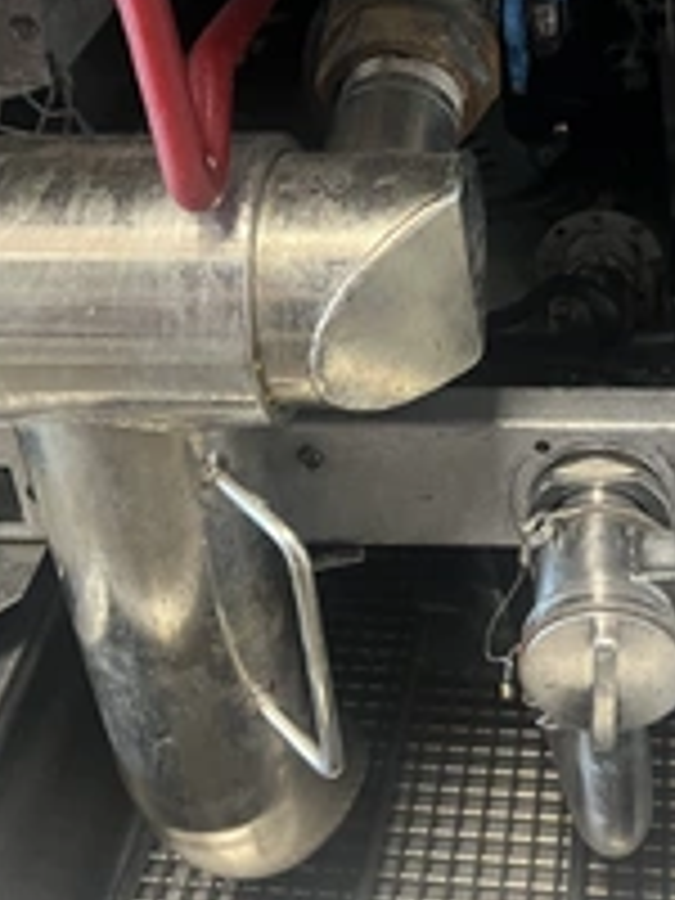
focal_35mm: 52
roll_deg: +4.0
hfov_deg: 27.9
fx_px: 1352
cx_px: 428
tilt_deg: -28.0
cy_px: 148
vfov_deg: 35.3
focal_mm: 5.7
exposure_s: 1/40
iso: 640
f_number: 1.5
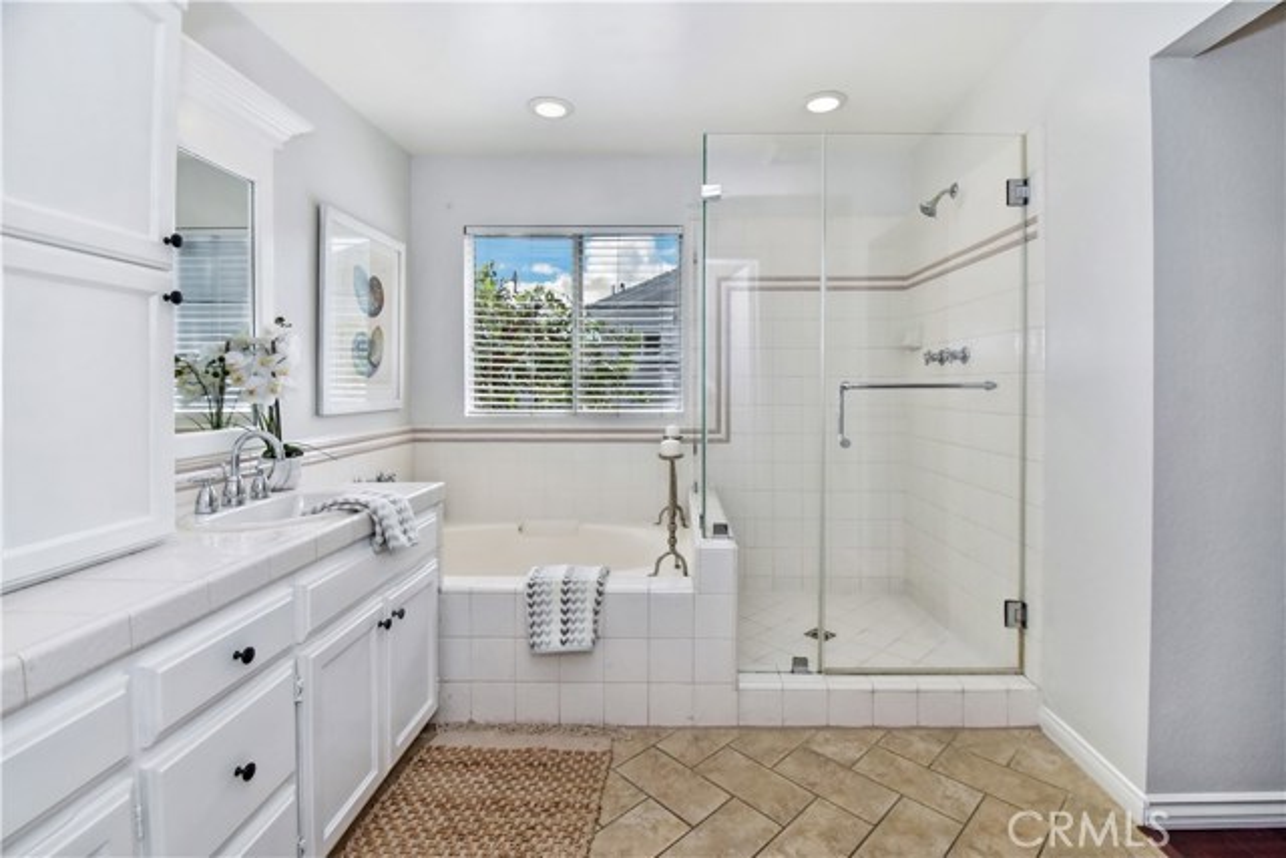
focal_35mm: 15
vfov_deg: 77.4
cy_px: 429
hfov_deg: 100.4
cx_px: 643
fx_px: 536
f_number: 9
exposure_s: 1/250
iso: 1000
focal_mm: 10
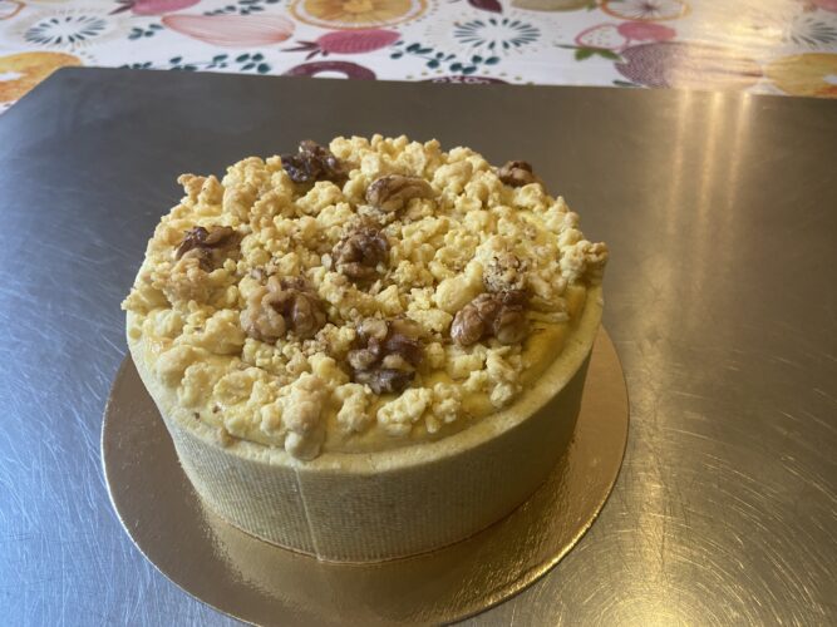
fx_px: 629
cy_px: 314
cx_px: 418
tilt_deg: -44.3
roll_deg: +1.2
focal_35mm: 26
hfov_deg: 67.3
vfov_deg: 53.0
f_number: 1.8
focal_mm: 4.25
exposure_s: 1/50
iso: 200
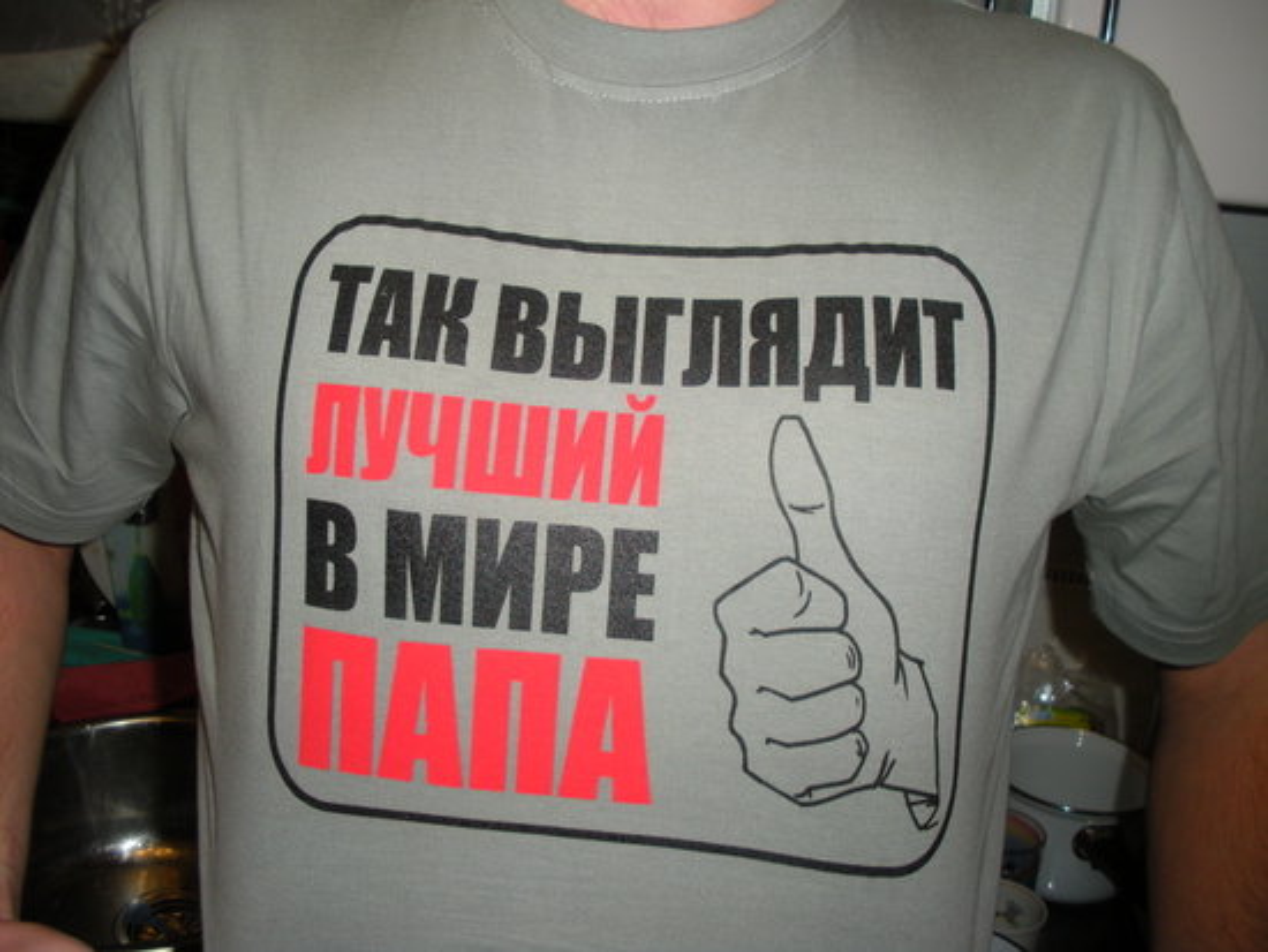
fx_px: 1319
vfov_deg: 39.7
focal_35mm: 36
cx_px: 634
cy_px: 476
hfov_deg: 51.3
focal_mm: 6.3
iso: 64
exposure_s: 1/60
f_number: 3.5
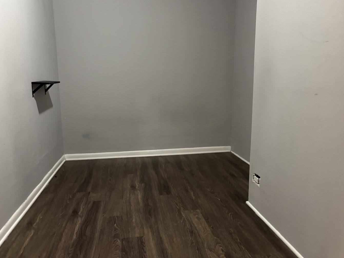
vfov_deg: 49.7
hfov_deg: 63.4
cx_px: 160
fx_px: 278
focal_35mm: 28
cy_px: 121
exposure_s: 1/40
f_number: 1.6
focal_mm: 5.96
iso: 640
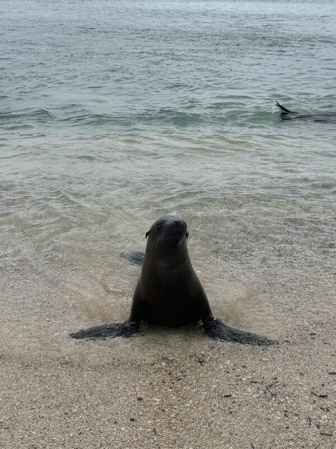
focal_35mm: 48
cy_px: 224
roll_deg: -0.7
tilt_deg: -21.3
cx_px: 168
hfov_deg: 30.3
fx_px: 621
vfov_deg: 39.7
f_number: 1.78
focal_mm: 6.76
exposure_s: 1/3425
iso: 64
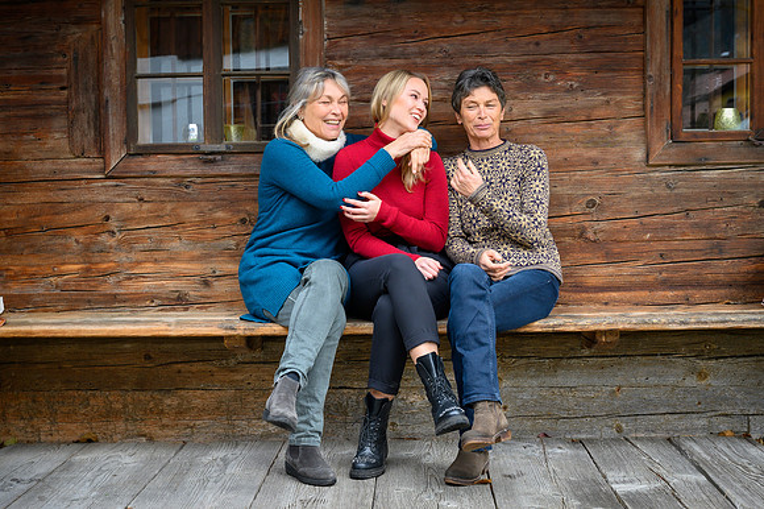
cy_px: 249
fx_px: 1145
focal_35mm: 54
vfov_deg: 25.0
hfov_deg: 36.9
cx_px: 376
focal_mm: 51
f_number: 5
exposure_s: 1/100
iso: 640
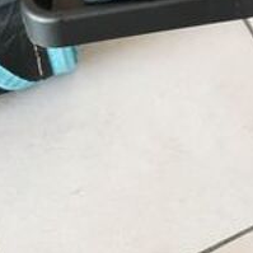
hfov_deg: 10.2
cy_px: -318
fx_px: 1323
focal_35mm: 160
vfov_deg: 9.8
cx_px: 489
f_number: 1.8
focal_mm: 5.58
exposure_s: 1/50
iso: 200
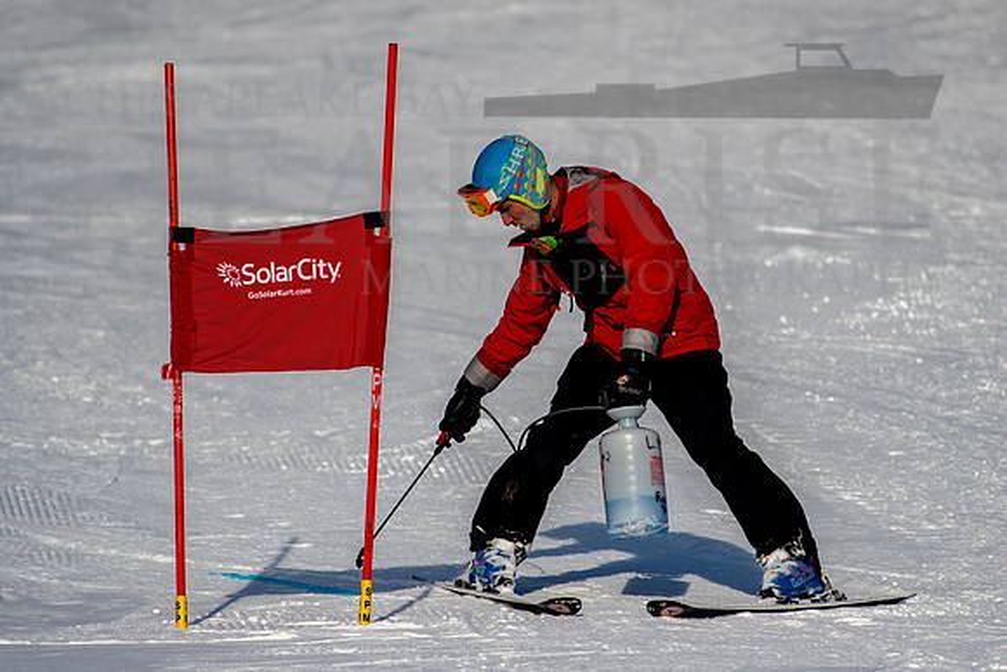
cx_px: 581
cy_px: 383
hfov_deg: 3.8
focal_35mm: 540
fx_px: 15108
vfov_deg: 2.5
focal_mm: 300
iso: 80
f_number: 3.2
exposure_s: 1/5000
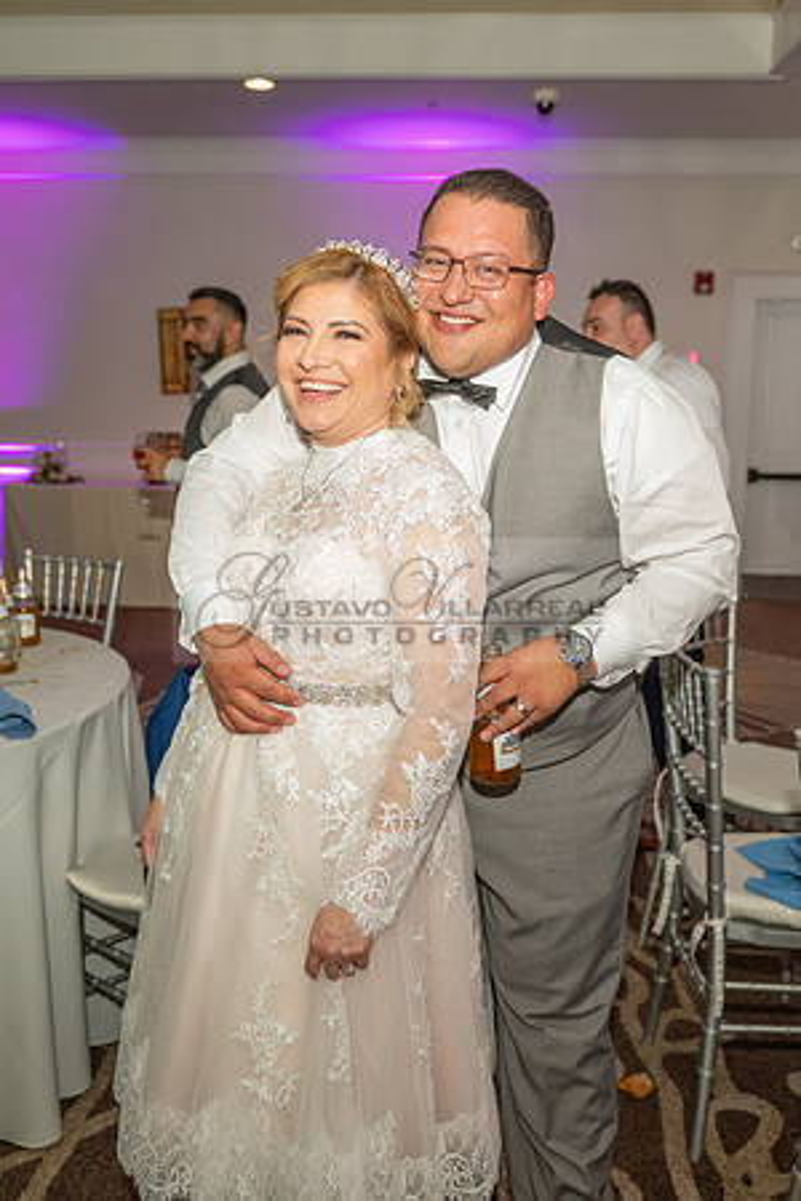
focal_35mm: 36
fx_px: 1201
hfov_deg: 36.9
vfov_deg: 53.1
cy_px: 601
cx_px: 411
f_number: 2.8
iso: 800
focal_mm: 24
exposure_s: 1/100
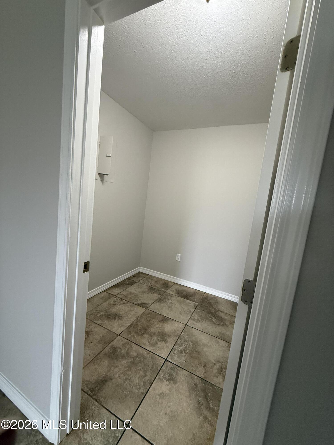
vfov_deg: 102.1
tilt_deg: -5.2
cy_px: 222
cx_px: 167
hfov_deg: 85.7
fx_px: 180
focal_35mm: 14
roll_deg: -6.5
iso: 320
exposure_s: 1/60
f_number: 2.2
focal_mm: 2.22
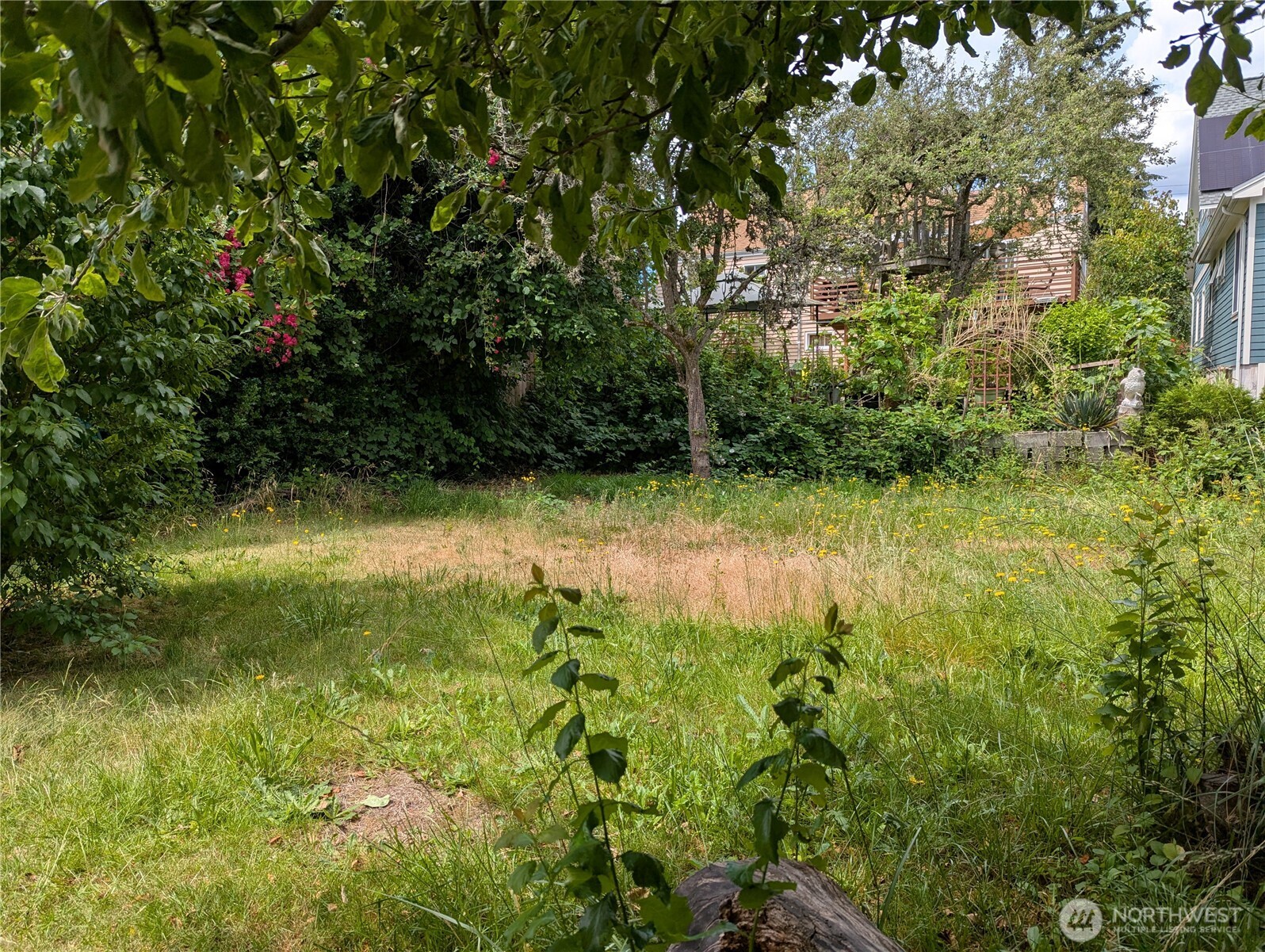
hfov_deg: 71.5
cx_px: 632
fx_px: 878
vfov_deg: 56.9
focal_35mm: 24
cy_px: 476
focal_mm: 6.81
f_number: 1.85
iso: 44
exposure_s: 1/1143
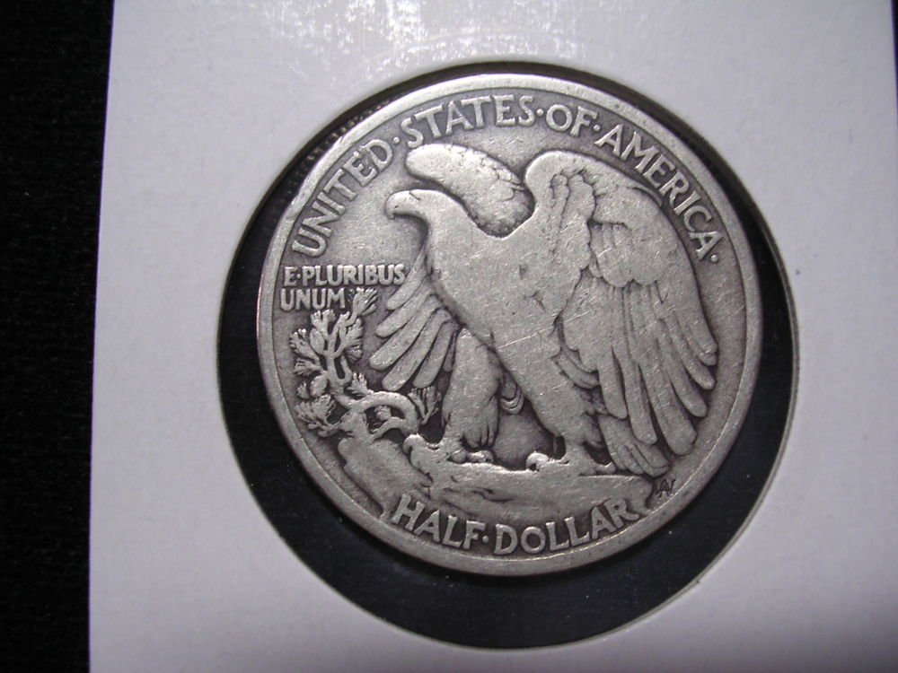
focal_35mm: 38
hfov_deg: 49.0
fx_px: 986
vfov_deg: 37.7
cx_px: 449
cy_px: 336
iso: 100
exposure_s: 1/14.6
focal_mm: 5.8
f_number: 2.8
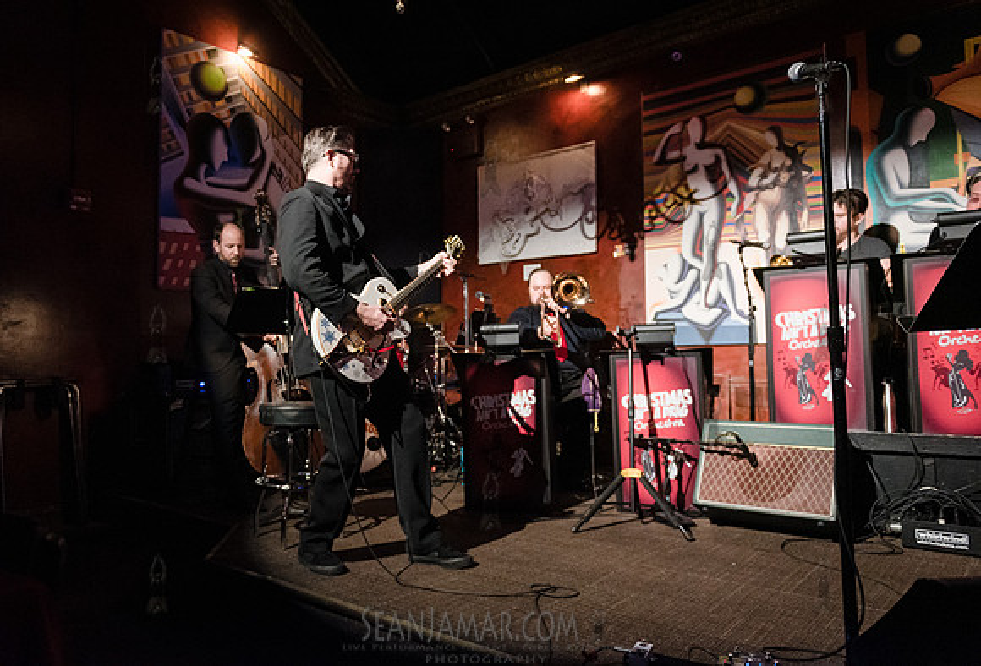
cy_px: 317
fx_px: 697
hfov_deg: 70.2
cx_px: 458
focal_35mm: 25
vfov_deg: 51.1
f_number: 2.8
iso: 5000
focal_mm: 24
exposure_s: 1/200
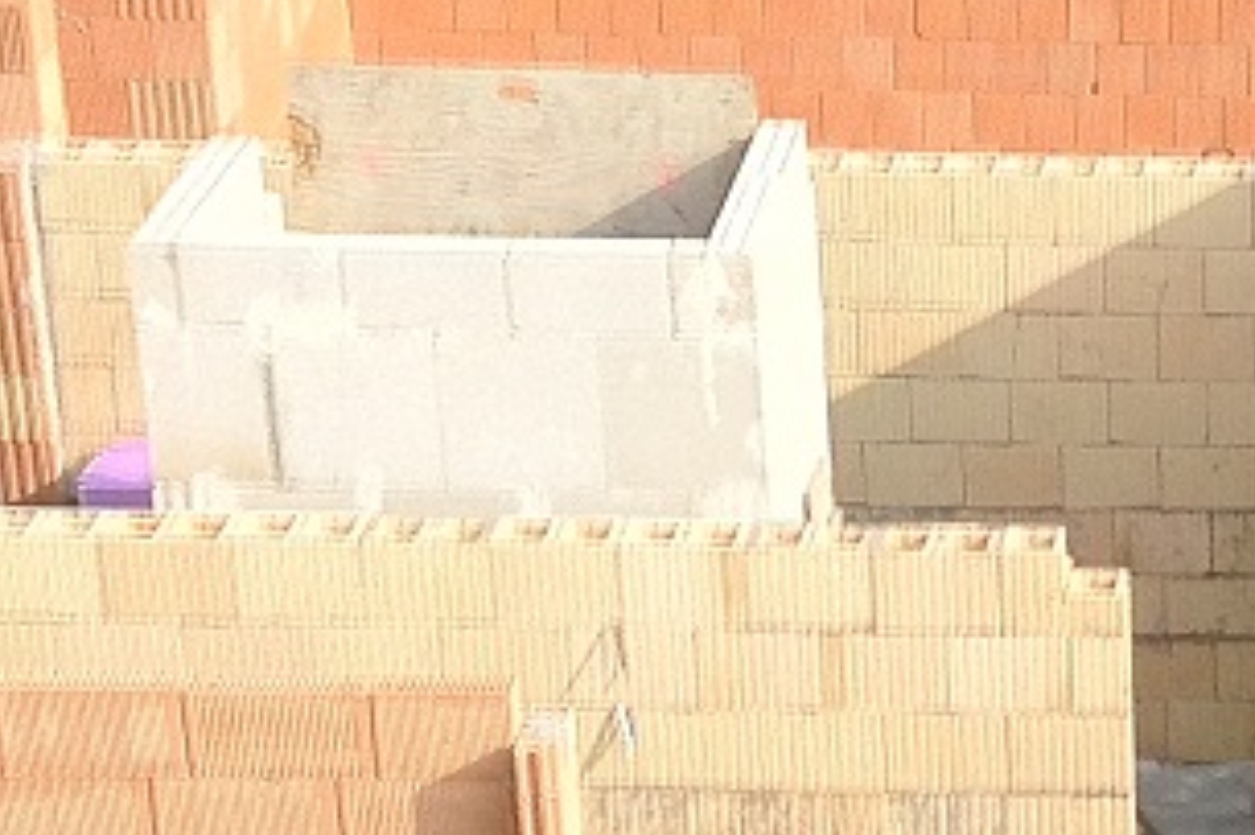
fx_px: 5818
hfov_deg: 11.9
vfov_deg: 7.9
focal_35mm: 167
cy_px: 1481
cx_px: 1695
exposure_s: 1/1200
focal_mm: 4.28
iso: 64
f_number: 2.4
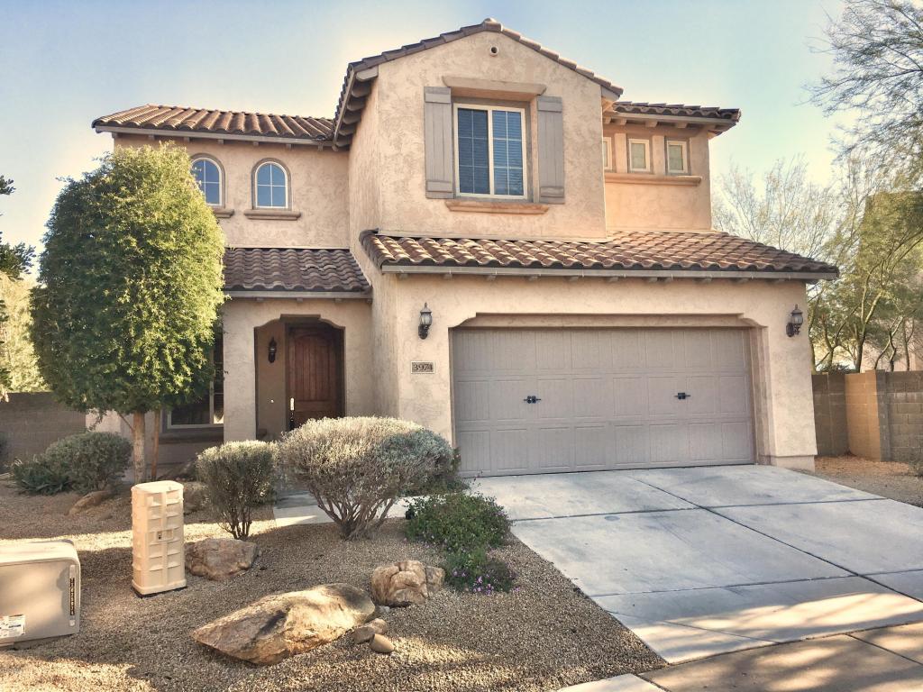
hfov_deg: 61.7
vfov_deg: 48.2
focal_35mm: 29
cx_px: 462
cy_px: 346
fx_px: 773
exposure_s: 1/439
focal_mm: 4.15
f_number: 2.2
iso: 25
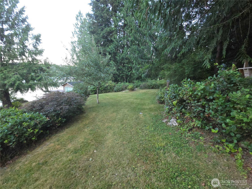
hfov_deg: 106.2
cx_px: 126
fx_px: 95
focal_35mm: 13
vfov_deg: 89.9
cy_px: 94
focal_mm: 2.2
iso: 250
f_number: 2.2
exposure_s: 1/60
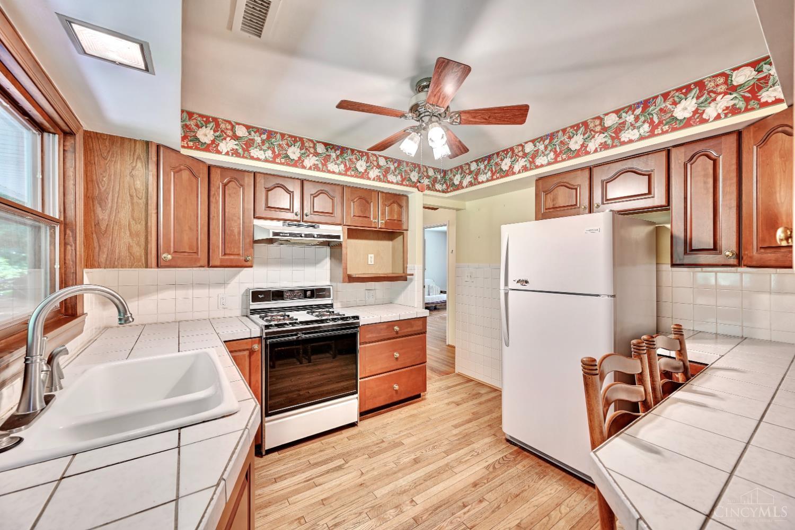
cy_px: 265
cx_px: 398
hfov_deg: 104.3
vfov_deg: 81.2
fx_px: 309
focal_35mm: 14
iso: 400
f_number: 8
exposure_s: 1/3.33
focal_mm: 14
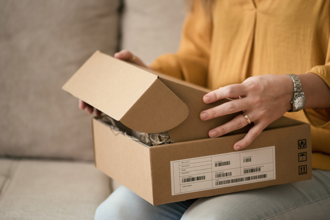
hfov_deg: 19.4
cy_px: 110
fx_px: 963
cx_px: 165
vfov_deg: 13.1
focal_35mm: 105
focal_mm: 105
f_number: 3
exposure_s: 1/80
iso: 640
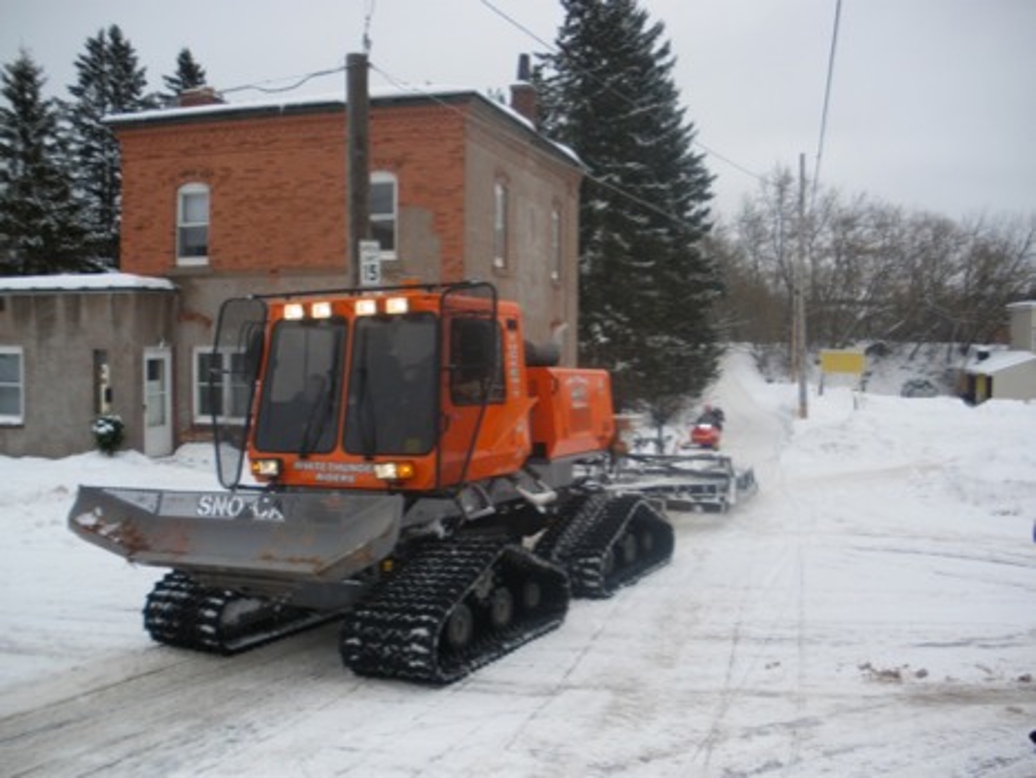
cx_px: 518
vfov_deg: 39.7
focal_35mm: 36
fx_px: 1078
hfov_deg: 51.3
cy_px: 389
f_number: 3.5
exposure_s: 1/250
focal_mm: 6.3
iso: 64
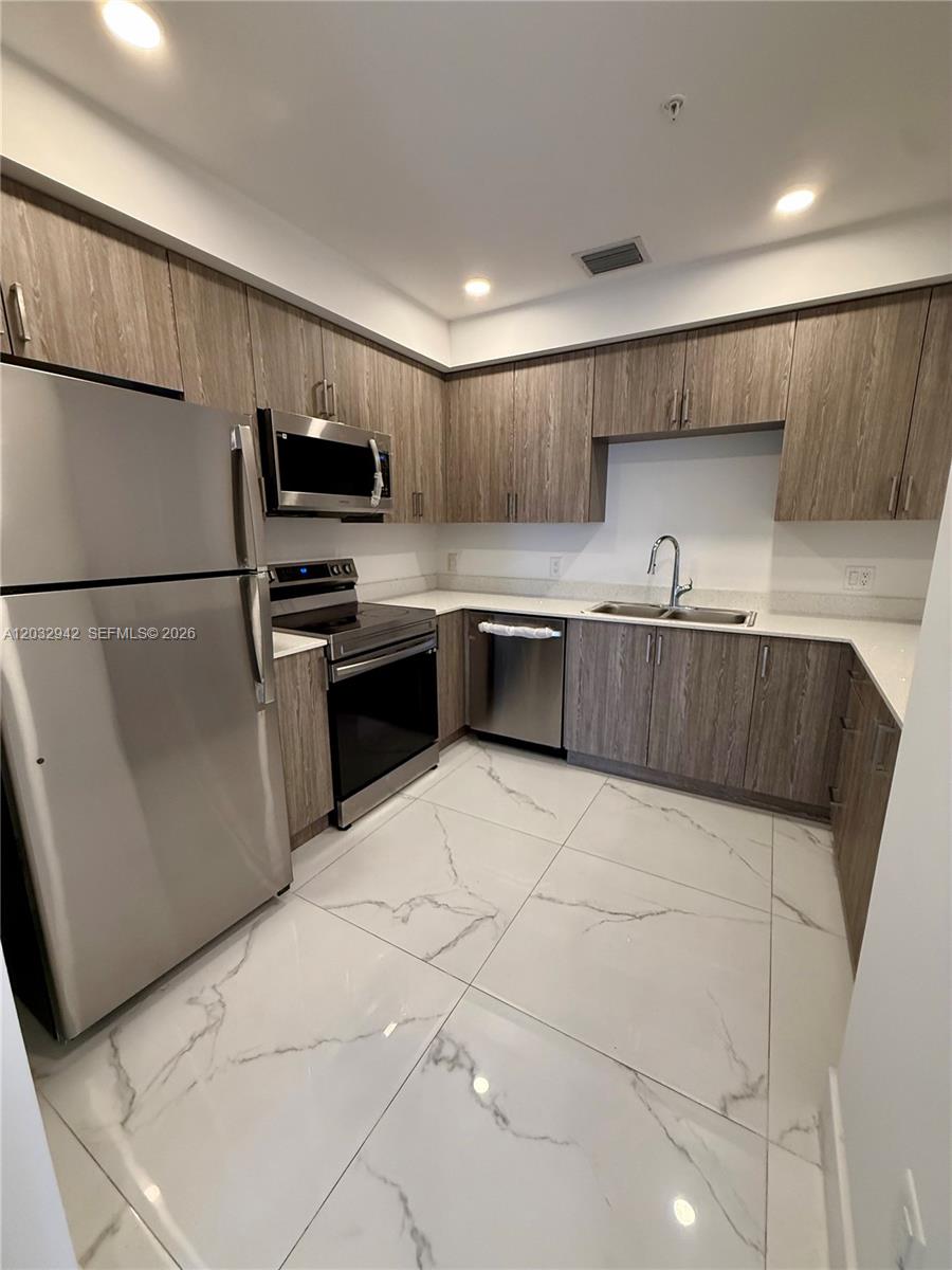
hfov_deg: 85.7
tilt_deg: -11.1
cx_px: 476
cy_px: 635
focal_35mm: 14
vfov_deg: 102.1
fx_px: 513
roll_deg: +0.7
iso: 320
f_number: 2.2
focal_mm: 2.22
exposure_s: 1/120
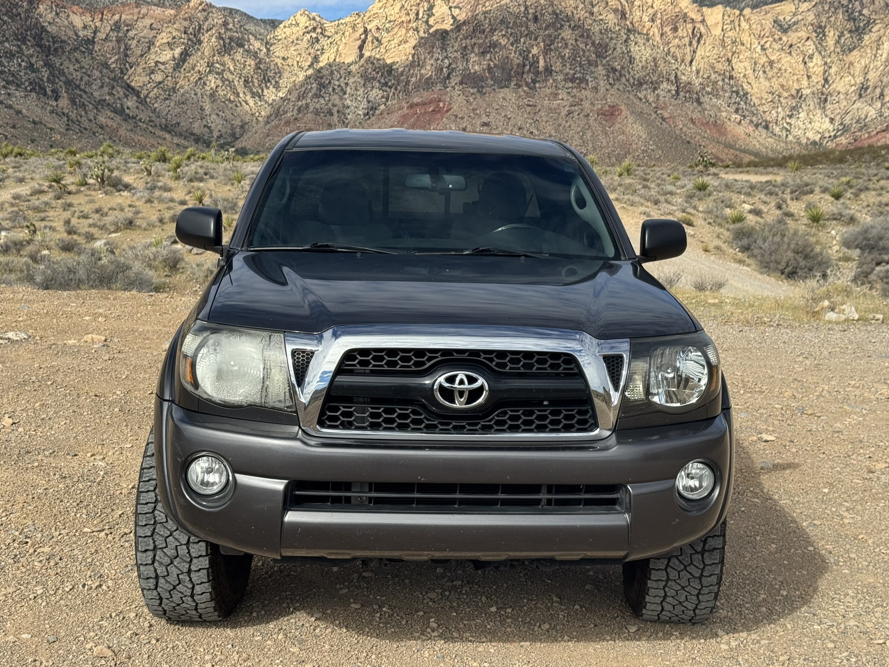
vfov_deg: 30.3
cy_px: 334
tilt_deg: -7.1
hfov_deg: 39.7
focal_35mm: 48
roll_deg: +1.2
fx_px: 1233
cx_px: 444
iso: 64
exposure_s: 1/4608
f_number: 1.78
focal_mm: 6.76
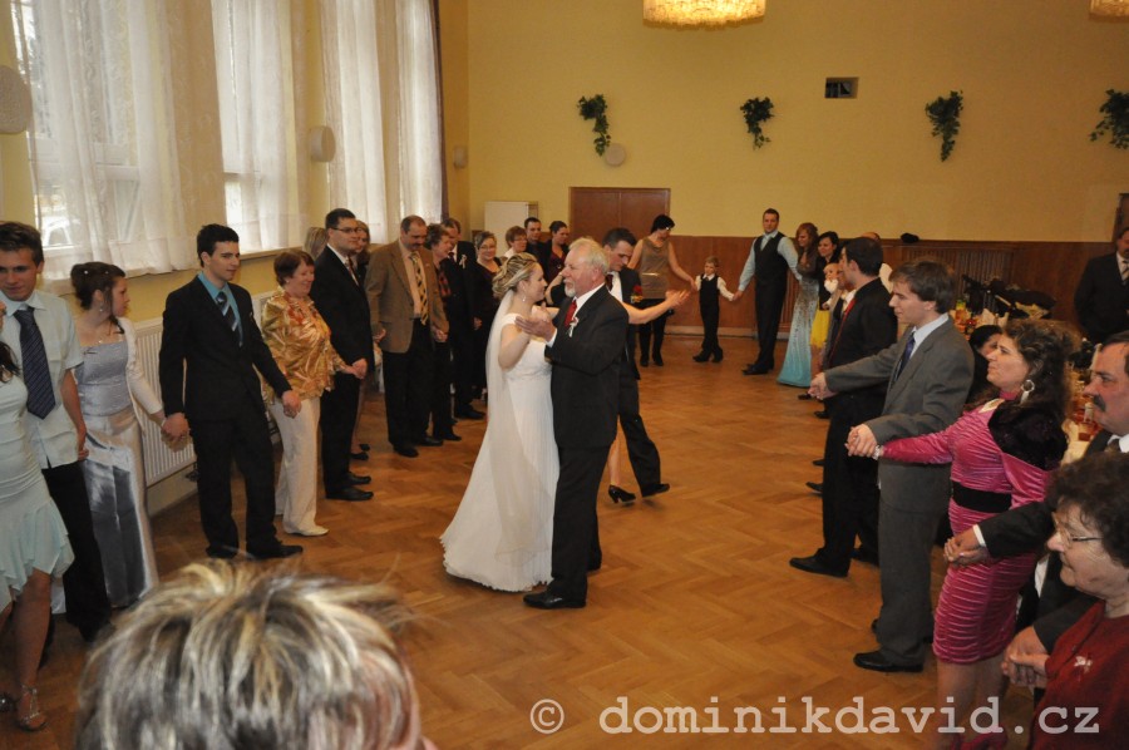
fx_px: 940
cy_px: 375
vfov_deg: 43.5
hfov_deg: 62.0
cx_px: 564
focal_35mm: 30
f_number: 5.6
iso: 3200
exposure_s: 1/60
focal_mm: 20
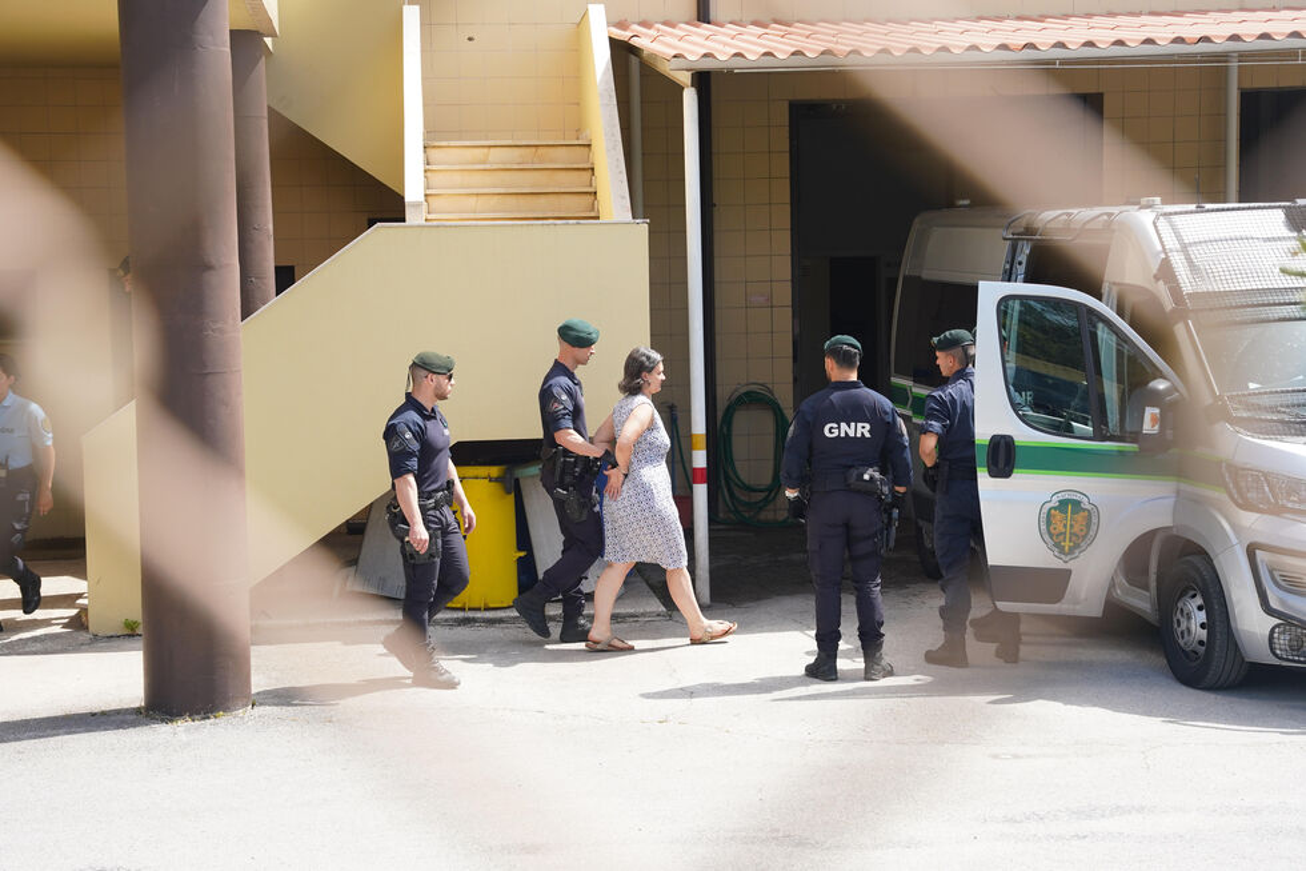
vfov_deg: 19.4
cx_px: 653
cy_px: 436
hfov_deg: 28.8
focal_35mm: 70
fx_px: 2539
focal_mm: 70
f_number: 8
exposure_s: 1/500
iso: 640
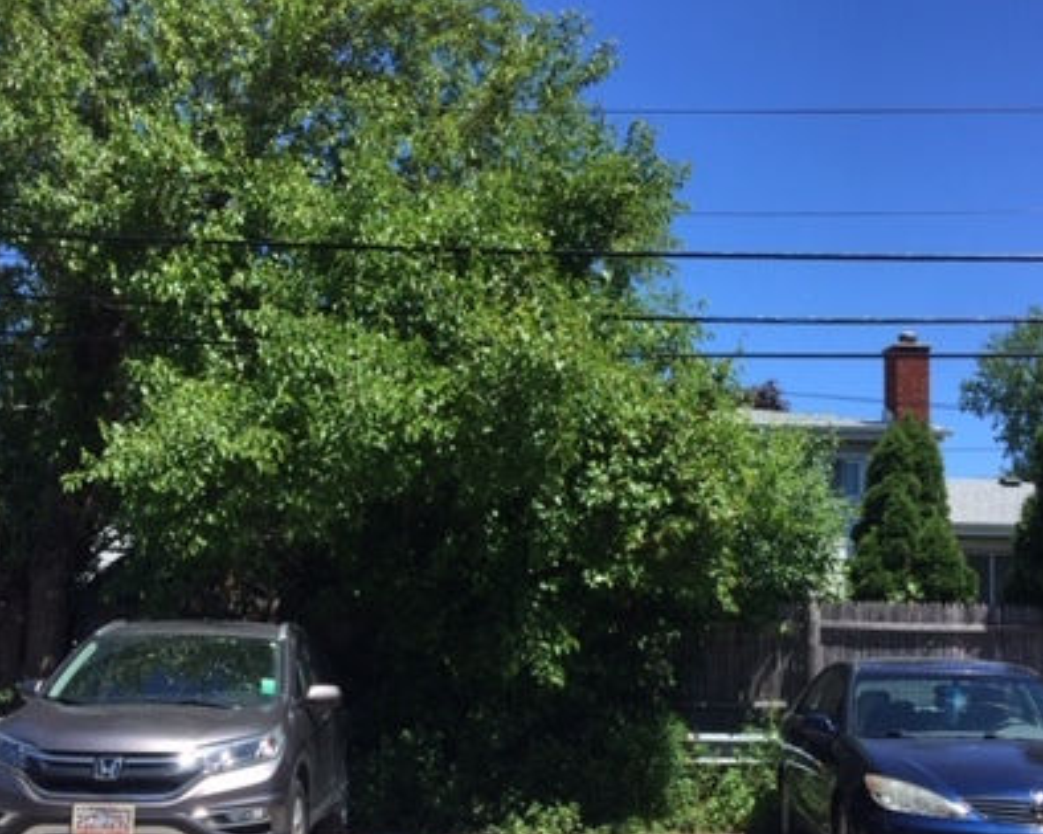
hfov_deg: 40.3
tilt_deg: +4.2
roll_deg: -0.5
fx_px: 1420
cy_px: 569
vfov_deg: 32.4
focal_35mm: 46
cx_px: 543
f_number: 2.2
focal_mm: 4.15
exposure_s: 1/1582
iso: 32
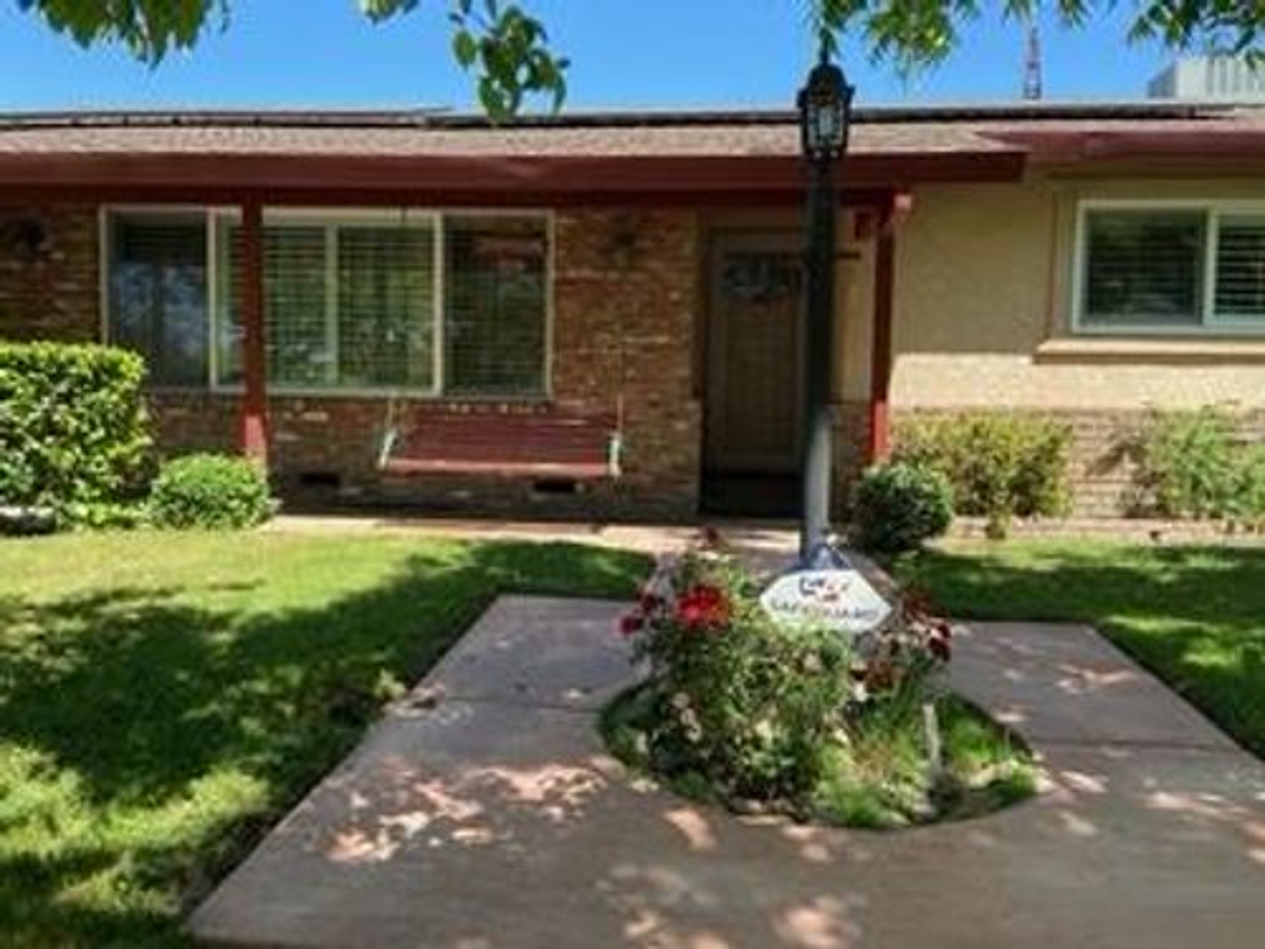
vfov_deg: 53.1
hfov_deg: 67.3
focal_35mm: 26
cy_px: 474
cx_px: 632
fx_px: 950
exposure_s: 1/685
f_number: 1.8
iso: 32
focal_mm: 4.25
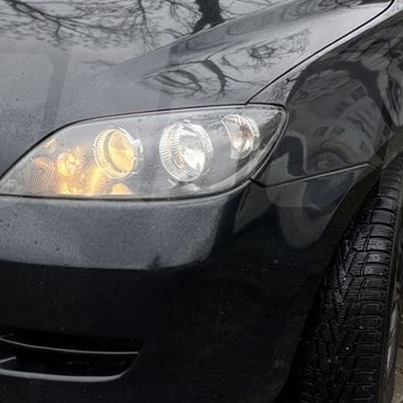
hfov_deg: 21.4
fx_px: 1067
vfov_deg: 21.2
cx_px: 201
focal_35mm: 81
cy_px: 111
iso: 50
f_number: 1.6
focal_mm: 5.96
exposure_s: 1/288
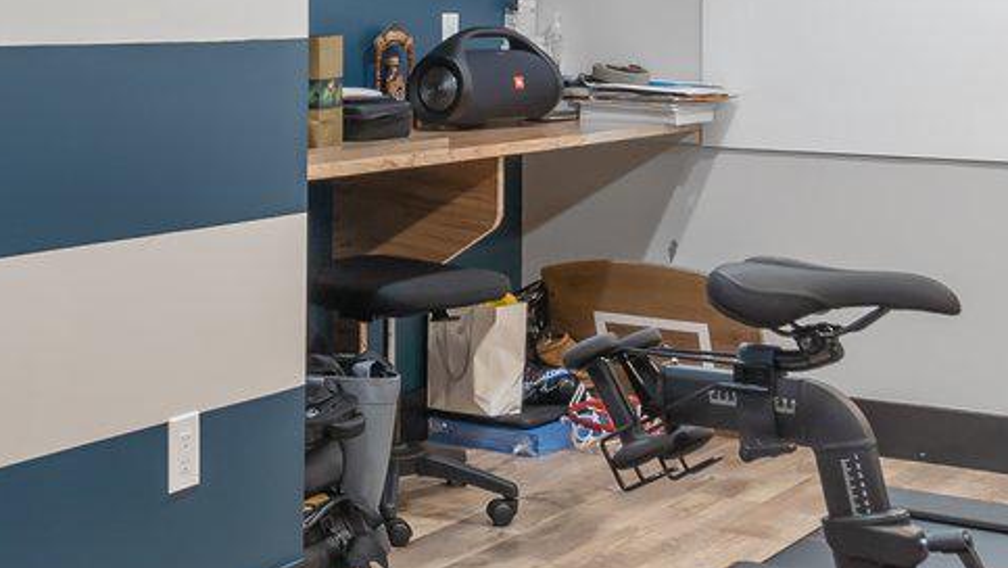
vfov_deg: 16.7
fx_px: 1898
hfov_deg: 29.0
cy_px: 7
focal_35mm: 71
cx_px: 194
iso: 500
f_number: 8
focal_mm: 16
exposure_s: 1.3
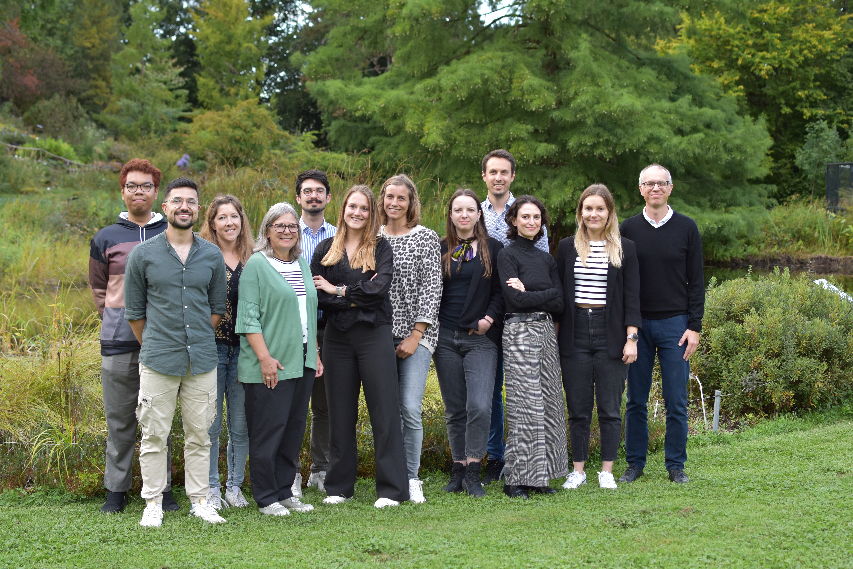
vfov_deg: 25.3
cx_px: 419
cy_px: 287
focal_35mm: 54
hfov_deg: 37.2
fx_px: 1268
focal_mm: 35
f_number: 2.8
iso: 200
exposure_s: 1/320
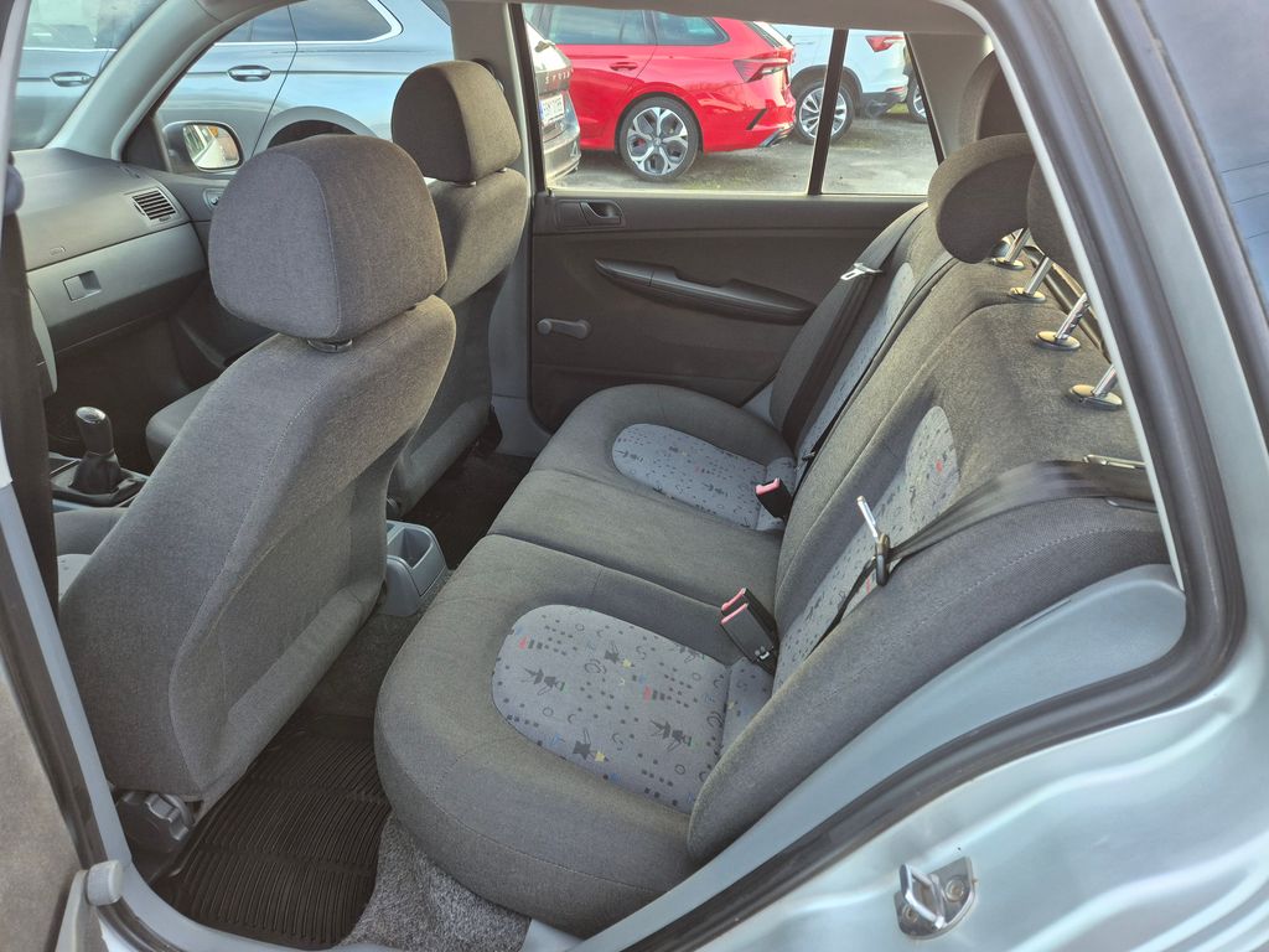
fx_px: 843
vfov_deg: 58.9
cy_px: 476
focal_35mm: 23
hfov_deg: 73.9
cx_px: 634
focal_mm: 5.4
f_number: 1.8
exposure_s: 1/100
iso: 250
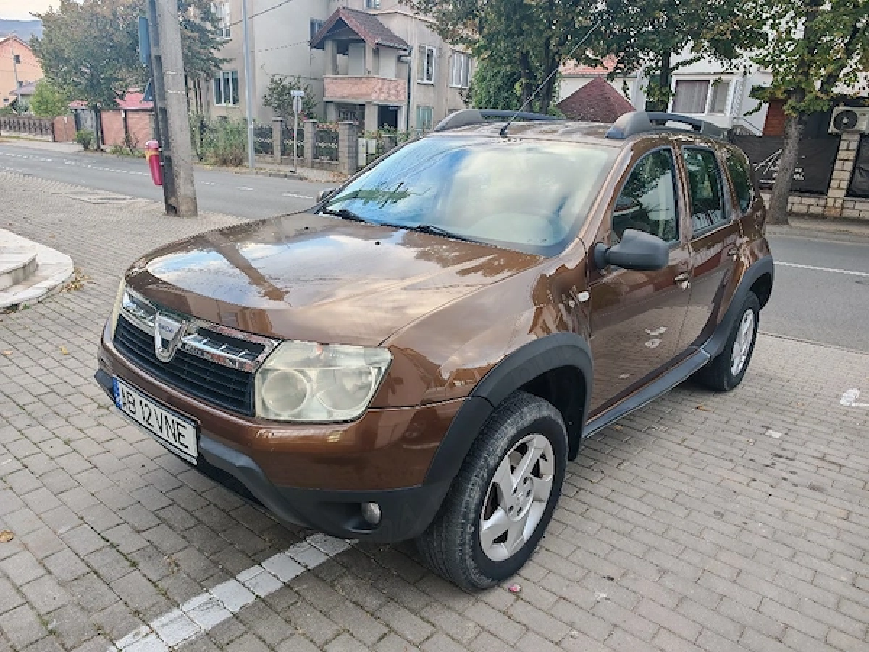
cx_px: 434
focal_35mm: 24
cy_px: 326
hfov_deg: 71.6
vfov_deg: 56.8
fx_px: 602
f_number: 2
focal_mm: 6.83
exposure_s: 1/323
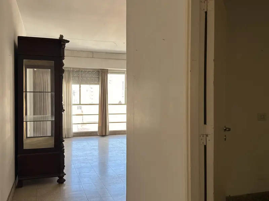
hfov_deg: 52.6
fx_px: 272
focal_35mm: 35
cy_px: 100
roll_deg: +0.1
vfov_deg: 40.7
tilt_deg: -0.3
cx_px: 134
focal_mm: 6.76
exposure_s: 1/243
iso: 125
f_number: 1.78
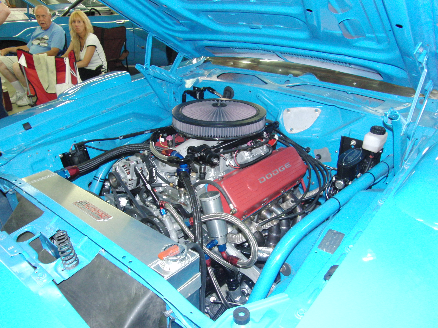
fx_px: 380
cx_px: 219
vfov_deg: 46.8
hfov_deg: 60.0
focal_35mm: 30
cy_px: 164
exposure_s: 1/60
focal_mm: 5.3
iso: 400
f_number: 2.8
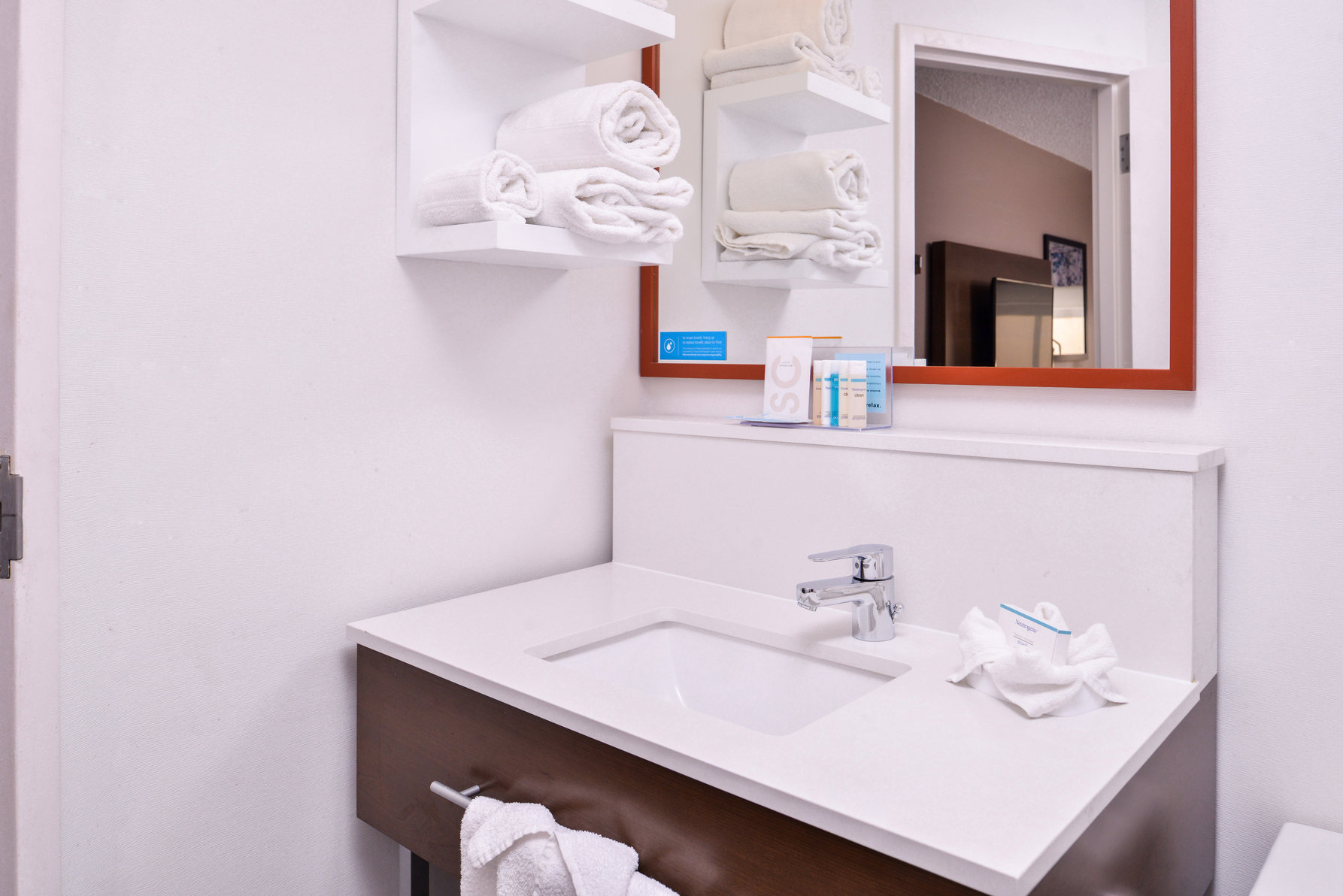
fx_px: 896
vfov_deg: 53.2
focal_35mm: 24
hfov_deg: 73.7
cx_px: 672
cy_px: 448
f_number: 7.1
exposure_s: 1/125
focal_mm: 24
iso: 400
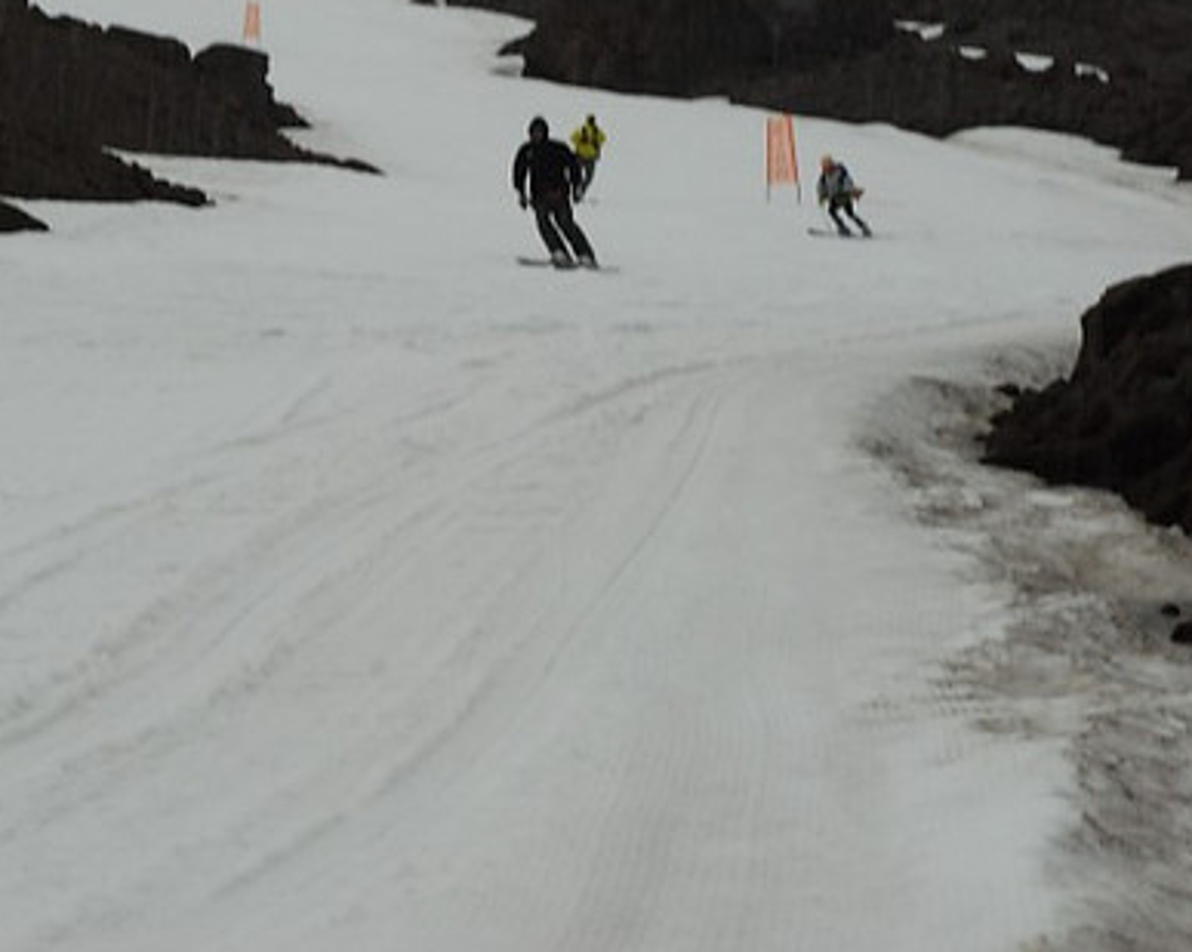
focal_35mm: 159
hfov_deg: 12.1
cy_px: 371
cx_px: 354
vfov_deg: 9.7
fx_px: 5595
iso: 1000
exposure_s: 1/125
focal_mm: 75
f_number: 13
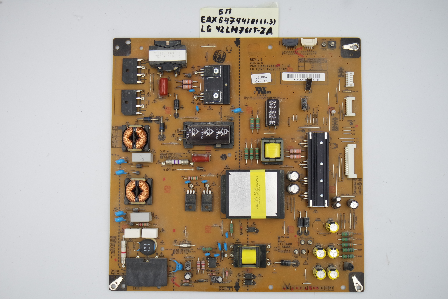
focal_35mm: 45
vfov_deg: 29.9
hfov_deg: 43.6
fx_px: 560
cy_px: 150
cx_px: 224
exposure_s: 1/125
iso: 160
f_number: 5
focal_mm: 17
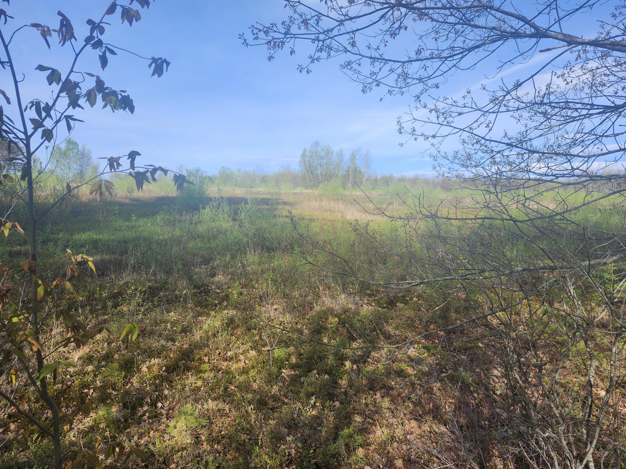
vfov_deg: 58.9
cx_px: 313
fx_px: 416
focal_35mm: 23
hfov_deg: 73.9
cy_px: 234
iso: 25
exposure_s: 1/944
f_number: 1.8
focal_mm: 5.54
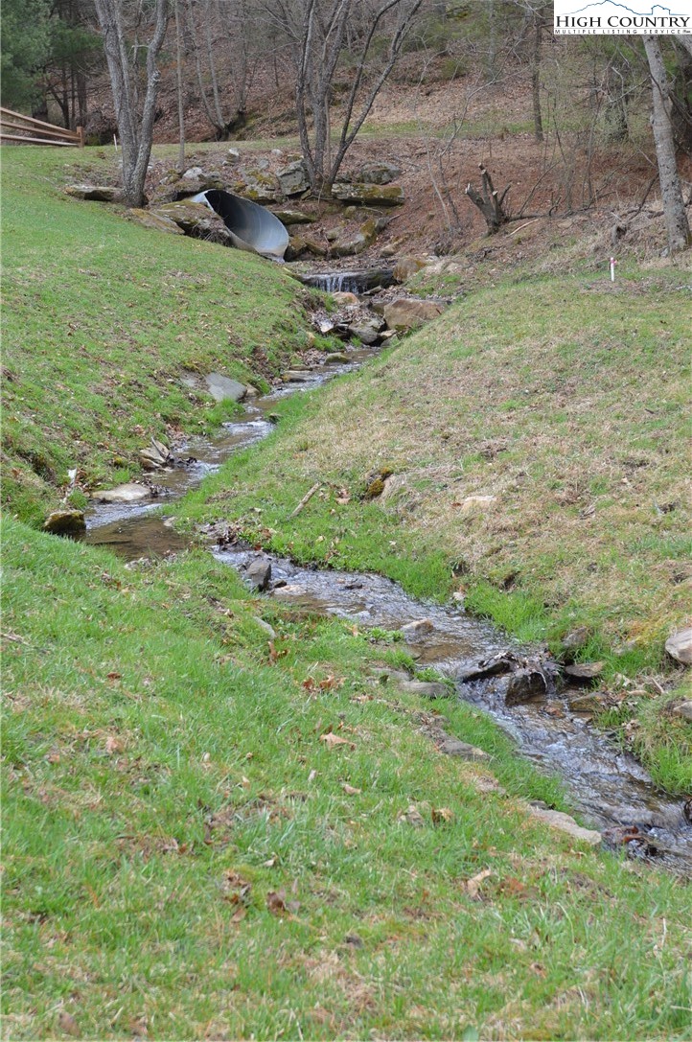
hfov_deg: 25.7
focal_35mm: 52
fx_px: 1518
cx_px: 346
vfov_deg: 37.9
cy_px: 521
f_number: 5.6
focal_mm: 35
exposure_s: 1/125
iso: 100
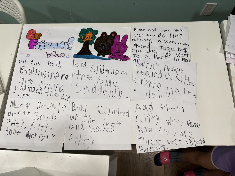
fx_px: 177
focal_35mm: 26
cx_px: 118
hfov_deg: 67.3
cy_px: 88
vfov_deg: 53.1
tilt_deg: -70.4
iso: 80
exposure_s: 1/120
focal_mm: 5.96
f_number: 1.6
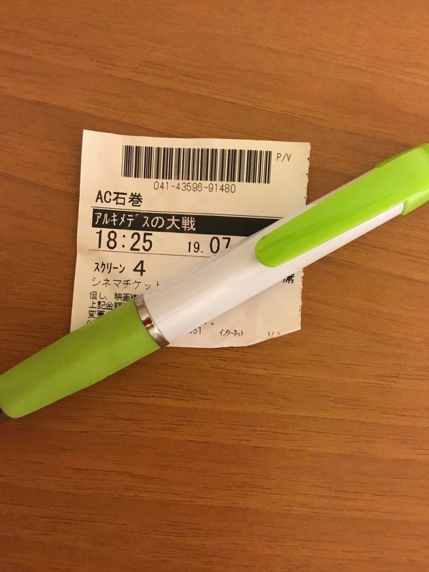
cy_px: 286
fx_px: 529
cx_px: 216
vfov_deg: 56.8
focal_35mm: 32
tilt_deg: -86.2
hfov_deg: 44.2
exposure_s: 1/25
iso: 200
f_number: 2.4
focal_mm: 3.3
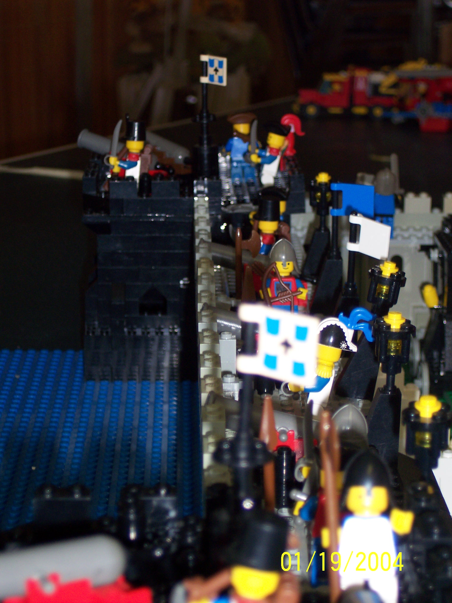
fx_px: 1758
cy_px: 302
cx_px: 226
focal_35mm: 101
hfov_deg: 14.6
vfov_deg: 19.4
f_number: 4.8
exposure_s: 1/60
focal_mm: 21.3
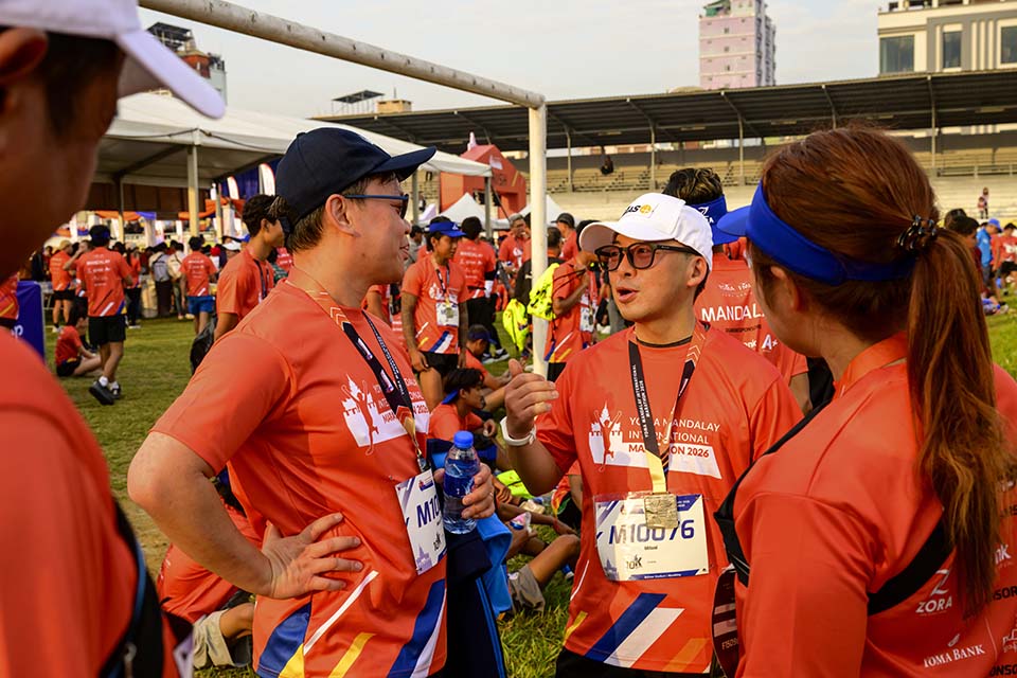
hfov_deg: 46.4
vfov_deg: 31.9
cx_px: 508
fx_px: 1186
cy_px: 339
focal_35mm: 42
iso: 800
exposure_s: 1/640
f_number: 8
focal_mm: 42
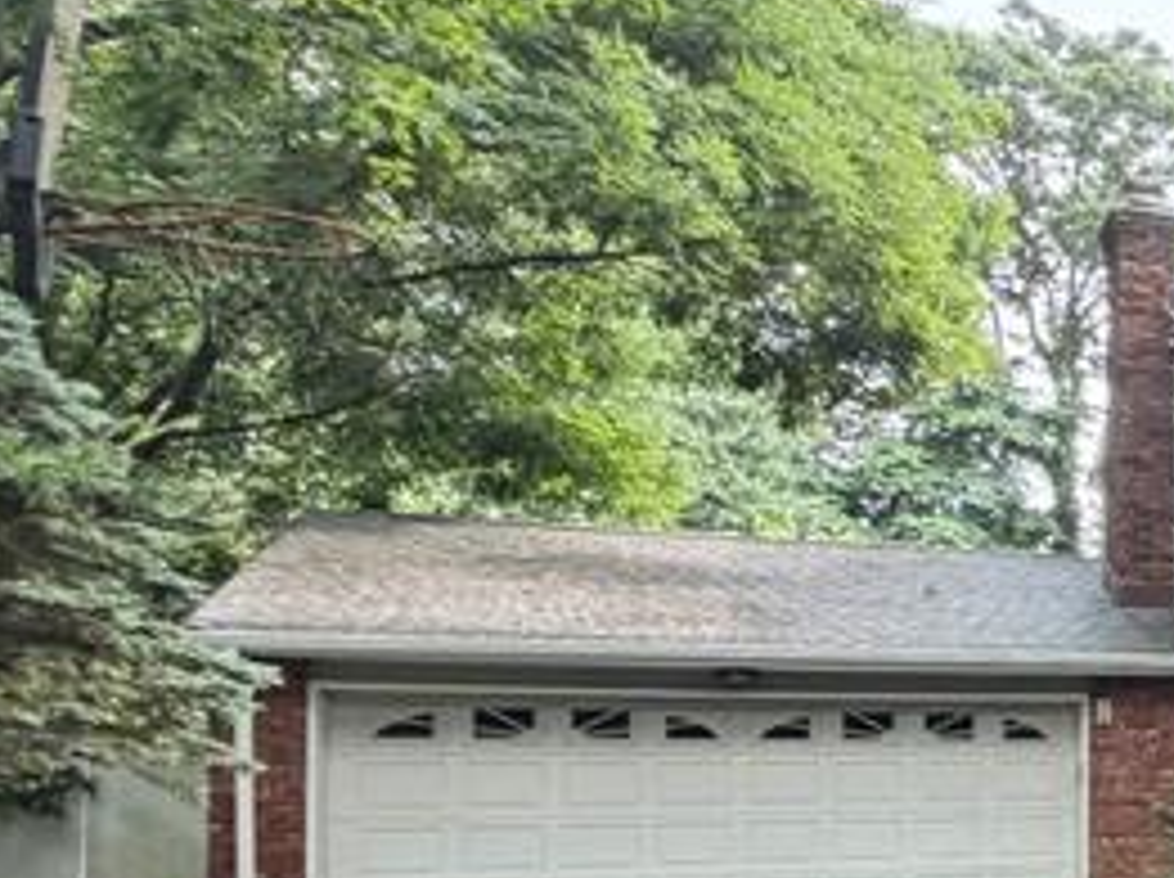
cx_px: 2177
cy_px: 729
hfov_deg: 21.1
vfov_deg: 25.9
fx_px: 1863
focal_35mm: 55
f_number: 2.2
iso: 125
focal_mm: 2.22
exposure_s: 1/121
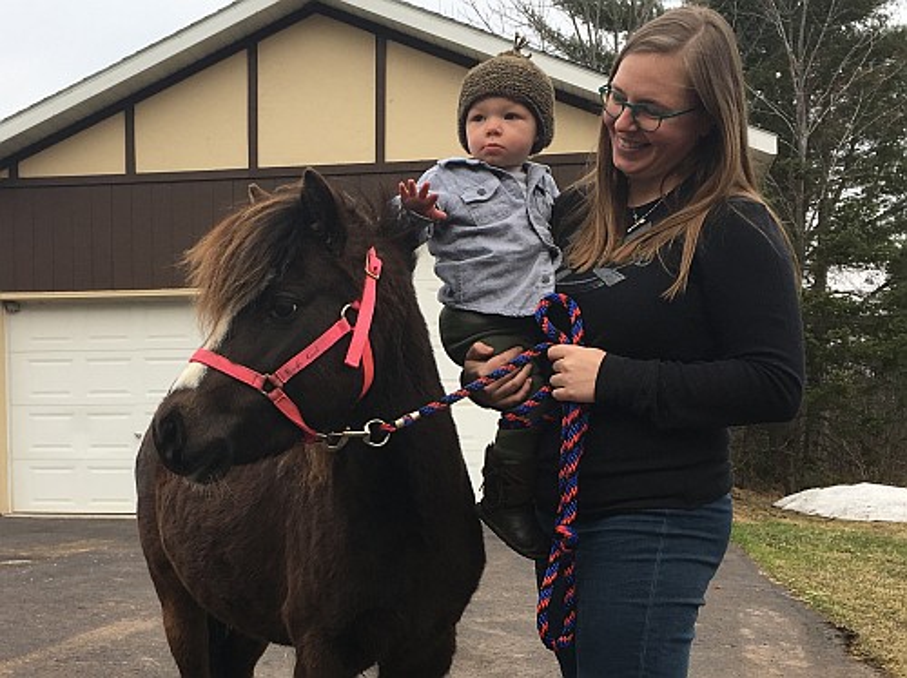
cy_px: 339
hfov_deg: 61.7
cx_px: 454
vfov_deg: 48.2
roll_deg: -0.4
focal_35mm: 29
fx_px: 759
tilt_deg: -1.7
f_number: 2.2
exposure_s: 1/466
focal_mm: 4.15
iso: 25
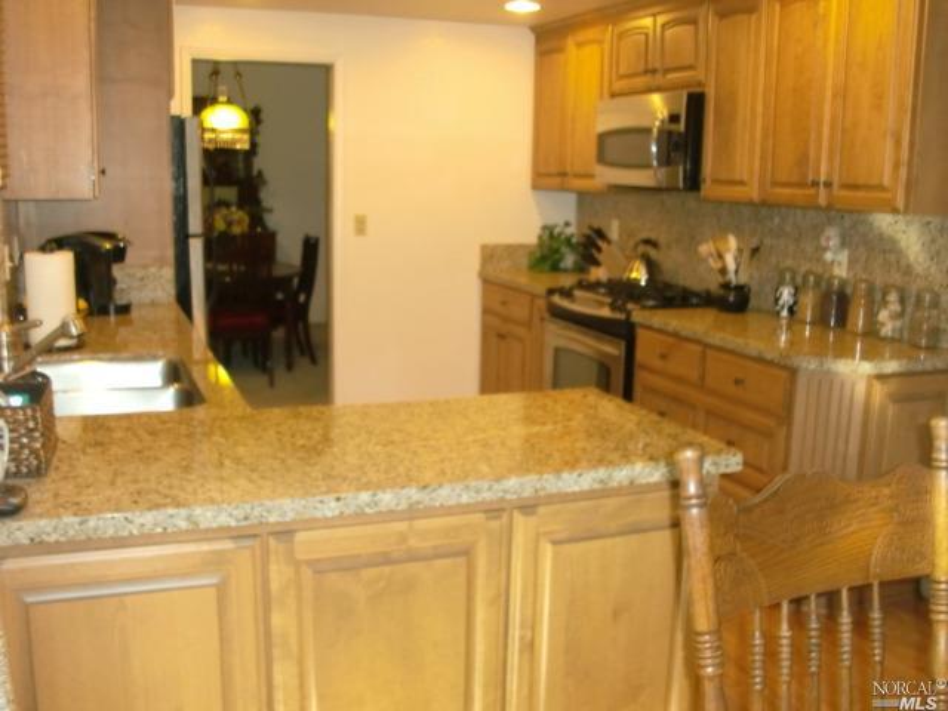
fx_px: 986
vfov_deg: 39.7
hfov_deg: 51.4
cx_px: 474
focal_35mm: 36
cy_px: 356
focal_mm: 6.3
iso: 400
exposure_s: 1/60
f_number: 2.8
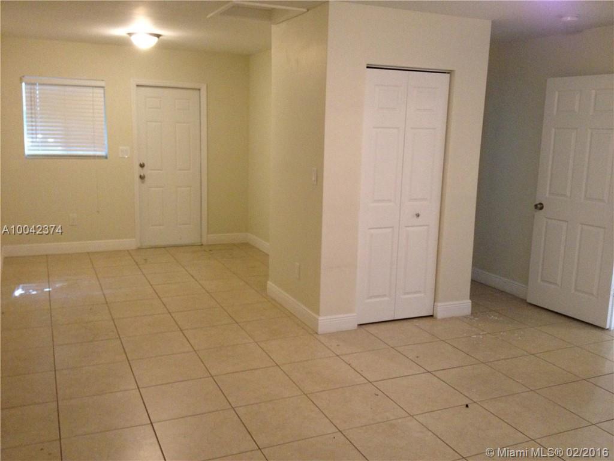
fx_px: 621
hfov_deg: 52.6
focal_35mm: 35
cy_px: 230
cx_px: 307
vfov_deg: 40.7
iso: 320
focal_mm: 4.28
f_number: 2.4
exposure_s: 1/20
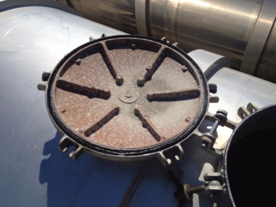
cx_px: 138
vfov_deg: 40.7
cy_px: 104
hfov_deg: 52.6
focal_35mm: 35
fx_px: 279
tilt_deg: -50.0
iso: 50
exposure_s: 1/3247
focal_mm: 4.28
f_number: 2.4
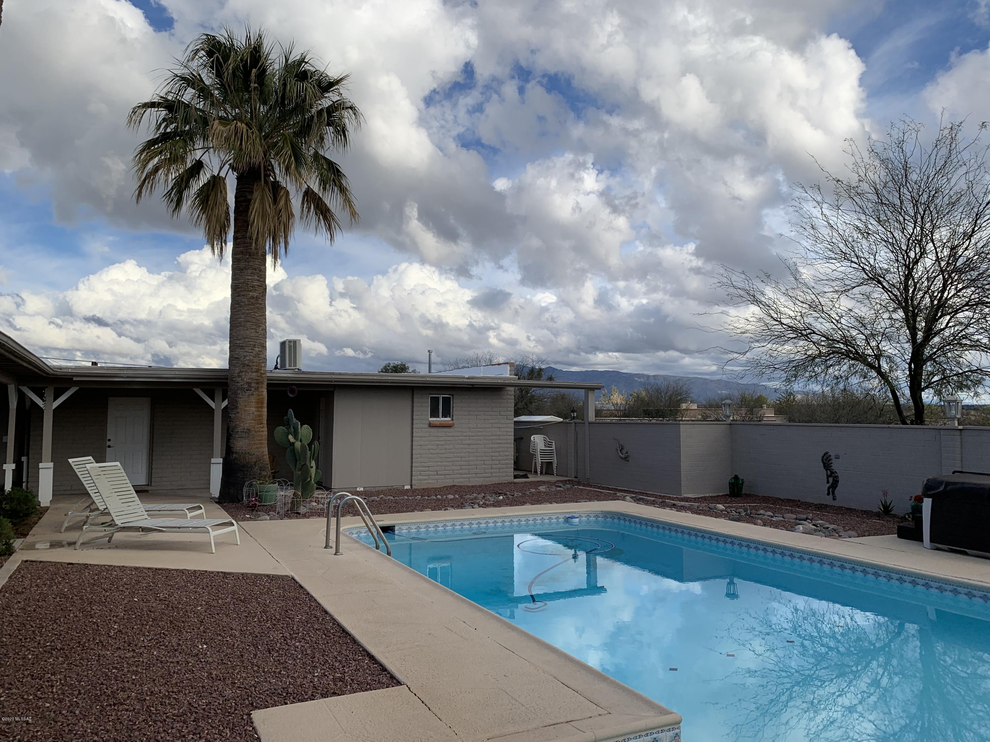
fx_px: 744
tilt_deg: +4.7
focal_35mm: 26
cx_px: 495
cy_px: 371
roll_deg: -0.7
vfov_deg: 53.1
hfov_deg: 67.3
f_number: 1.8
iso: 25
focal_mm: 4.25
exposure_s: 1/2681
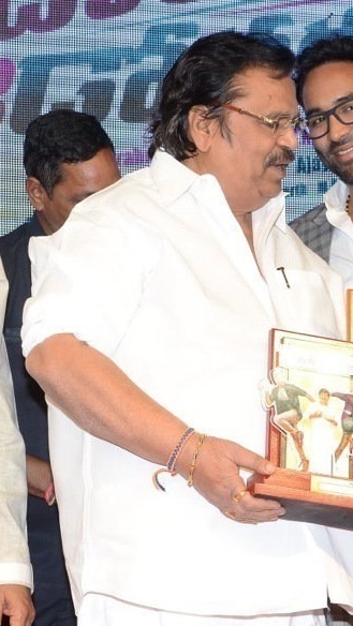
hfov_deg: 9.9
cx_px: 367
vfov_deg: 17.5
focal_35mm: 122
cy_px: 375
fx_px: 2030
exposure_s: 1/125
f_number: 5.6
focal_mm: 35
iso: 320
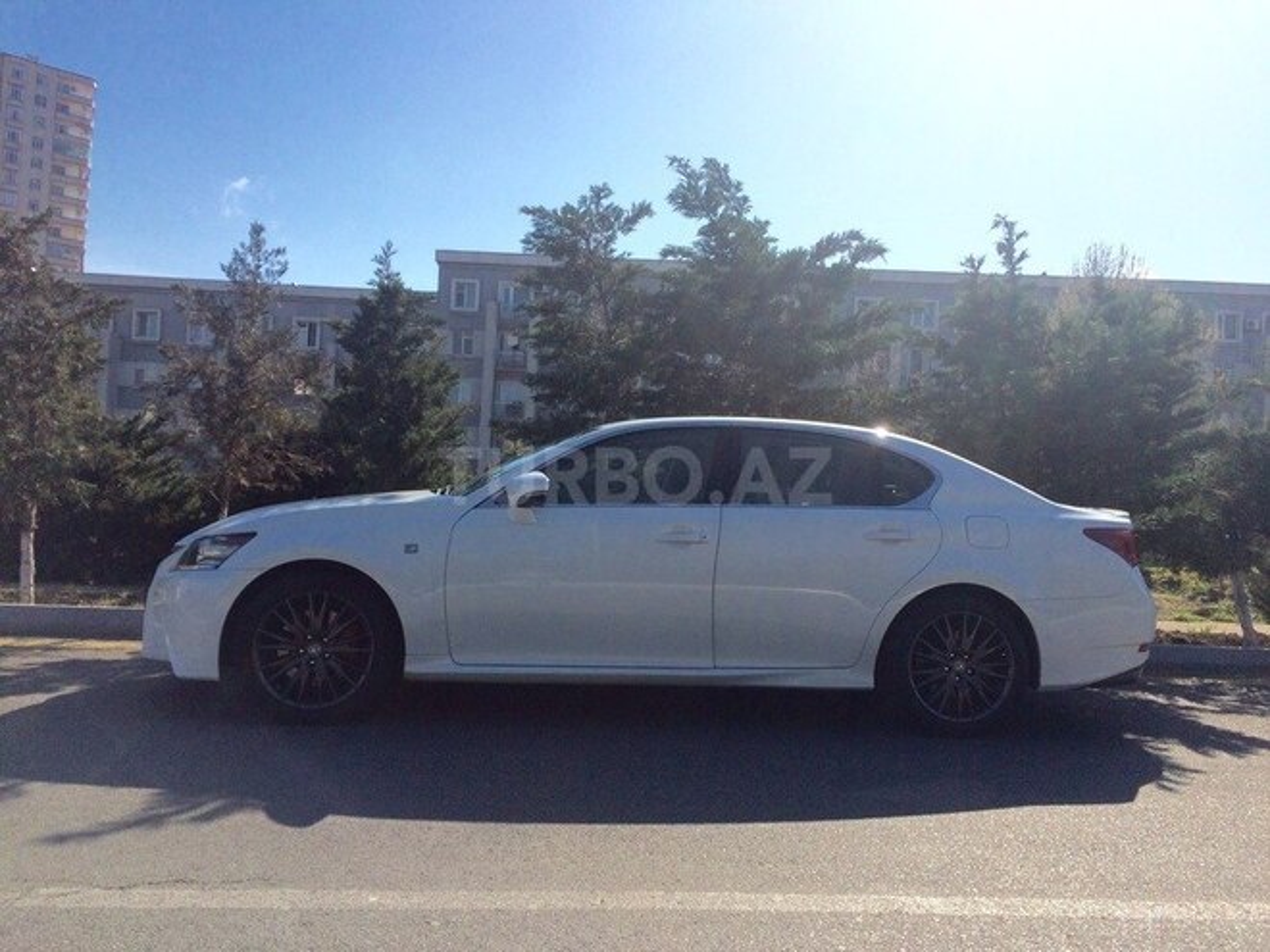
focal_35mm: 29
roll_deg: -1.6
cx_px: 635
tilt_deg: +1.1
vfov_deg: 48.2
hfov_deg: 61.7
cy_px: 476
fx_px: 1064
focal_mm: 4.15
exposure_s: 1/3731
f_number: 2.2
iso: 32
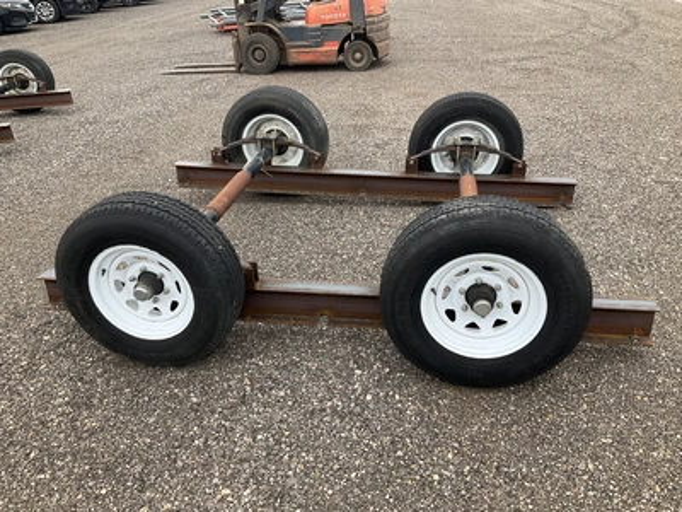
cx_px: 341
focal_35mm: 29
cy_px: 256
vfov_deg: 48.2
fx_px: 571
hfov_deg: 61.7
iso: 25
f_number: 1.8
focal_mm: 3
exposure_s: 1/691
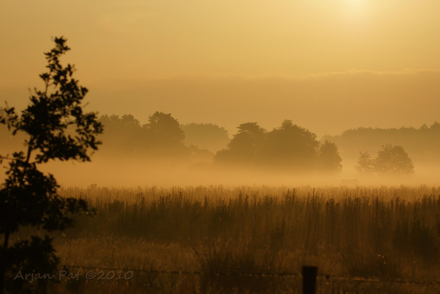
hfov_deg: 13.7
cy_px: 147
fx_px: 1834
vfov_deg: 9.2
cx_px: 220
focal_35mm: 150
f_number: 5
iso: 200
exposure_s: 1/8000
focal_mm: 100
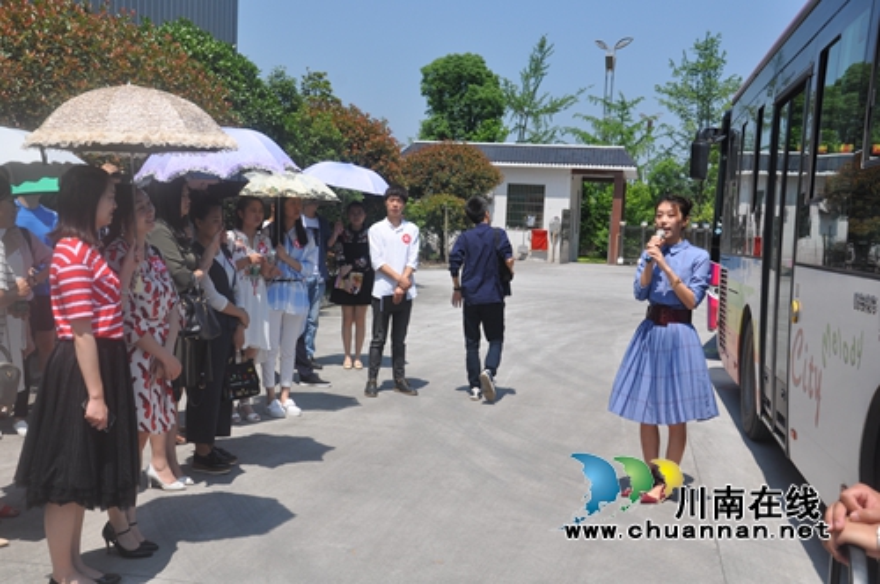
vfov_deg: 31.8
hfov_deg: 46.5
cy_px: 292
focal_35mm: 42
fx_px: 1025
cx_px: 440
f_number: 10
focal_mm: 28
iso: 200
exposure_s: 1/400
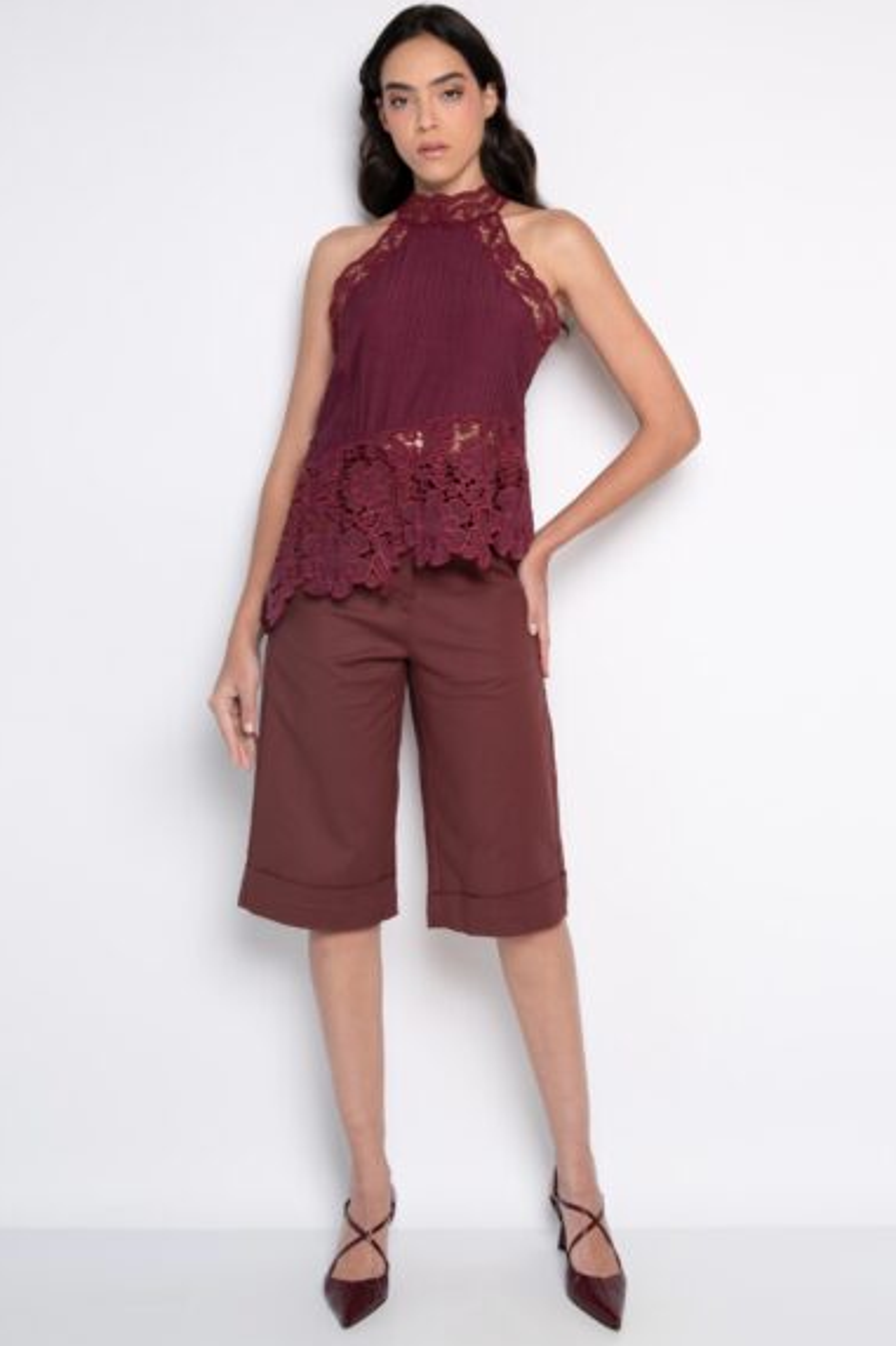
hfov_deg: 31.9
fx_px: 1569
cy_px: 648
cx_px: 463
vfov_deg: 46.4
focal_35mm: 42
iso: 160
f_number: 5
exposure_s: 1/125
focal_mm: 40
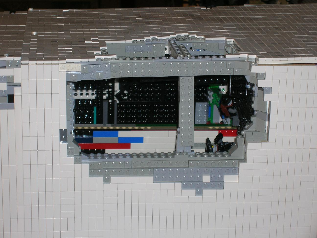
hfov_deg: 19.3
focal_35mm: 102
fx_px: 934
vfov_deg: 14.5
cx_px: 158
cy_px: 119
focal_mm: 17.1
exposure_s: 1/60.1
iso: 50
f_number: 4.9
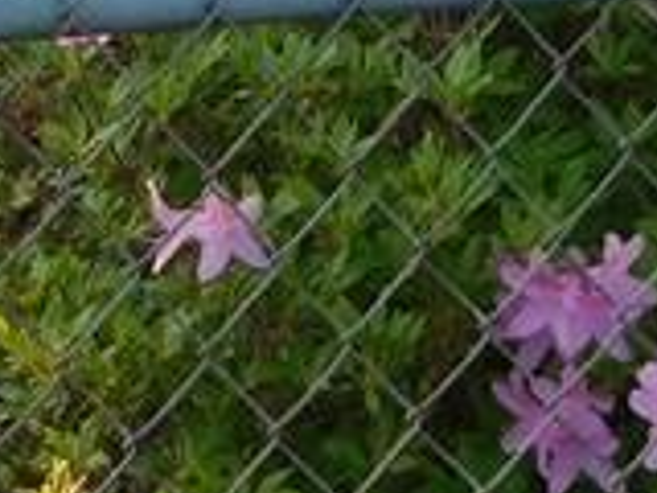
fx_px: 4365
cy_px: -559
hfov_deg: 8.4
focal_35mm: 230
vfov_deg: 6.2
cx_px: -292
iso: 125
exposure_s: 1/100
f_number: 3.5
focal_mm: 6.3
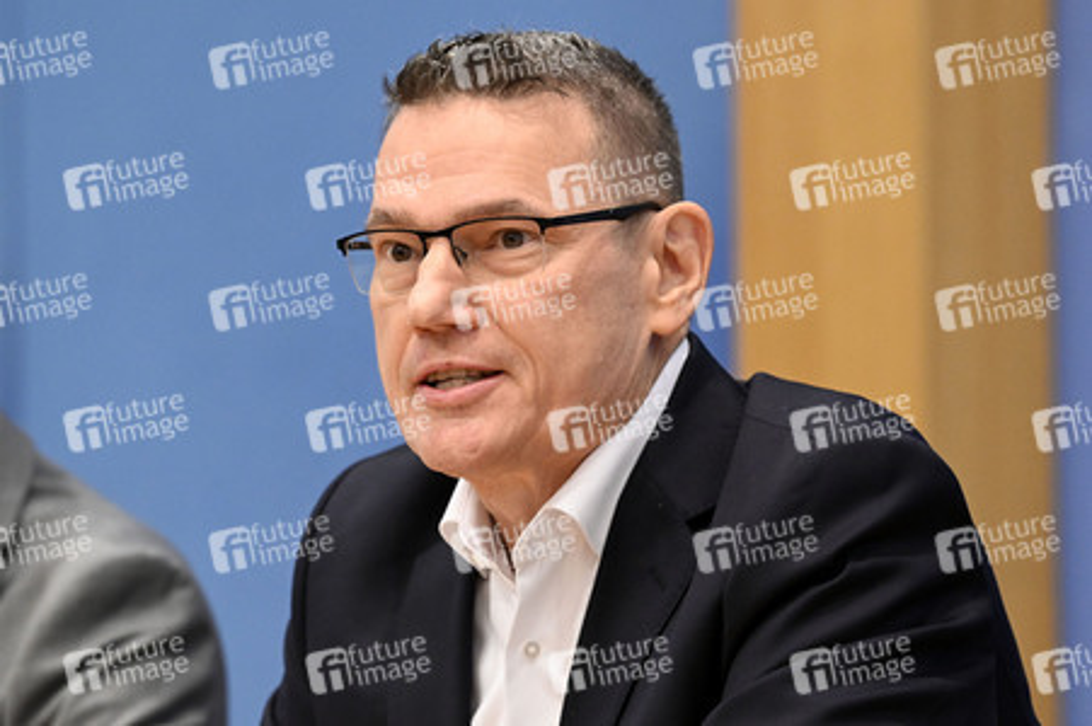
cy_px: 363
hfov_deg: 10.3
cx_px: 546
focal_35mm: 200
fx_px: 6062
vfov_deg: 6.9
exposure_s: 1/640
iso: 5000
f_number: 5.6
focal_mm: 200
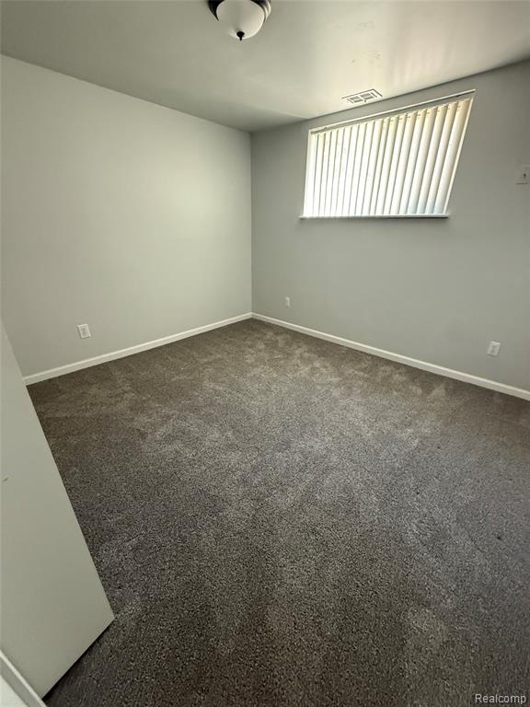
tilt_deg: -24.1
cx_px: 265
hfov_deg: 85.7
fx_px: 286
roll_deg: +0.0
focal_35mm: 14
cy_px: 354
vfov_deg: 102.1
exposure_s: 1/60
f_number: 2.2
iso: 640
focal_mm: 2.22
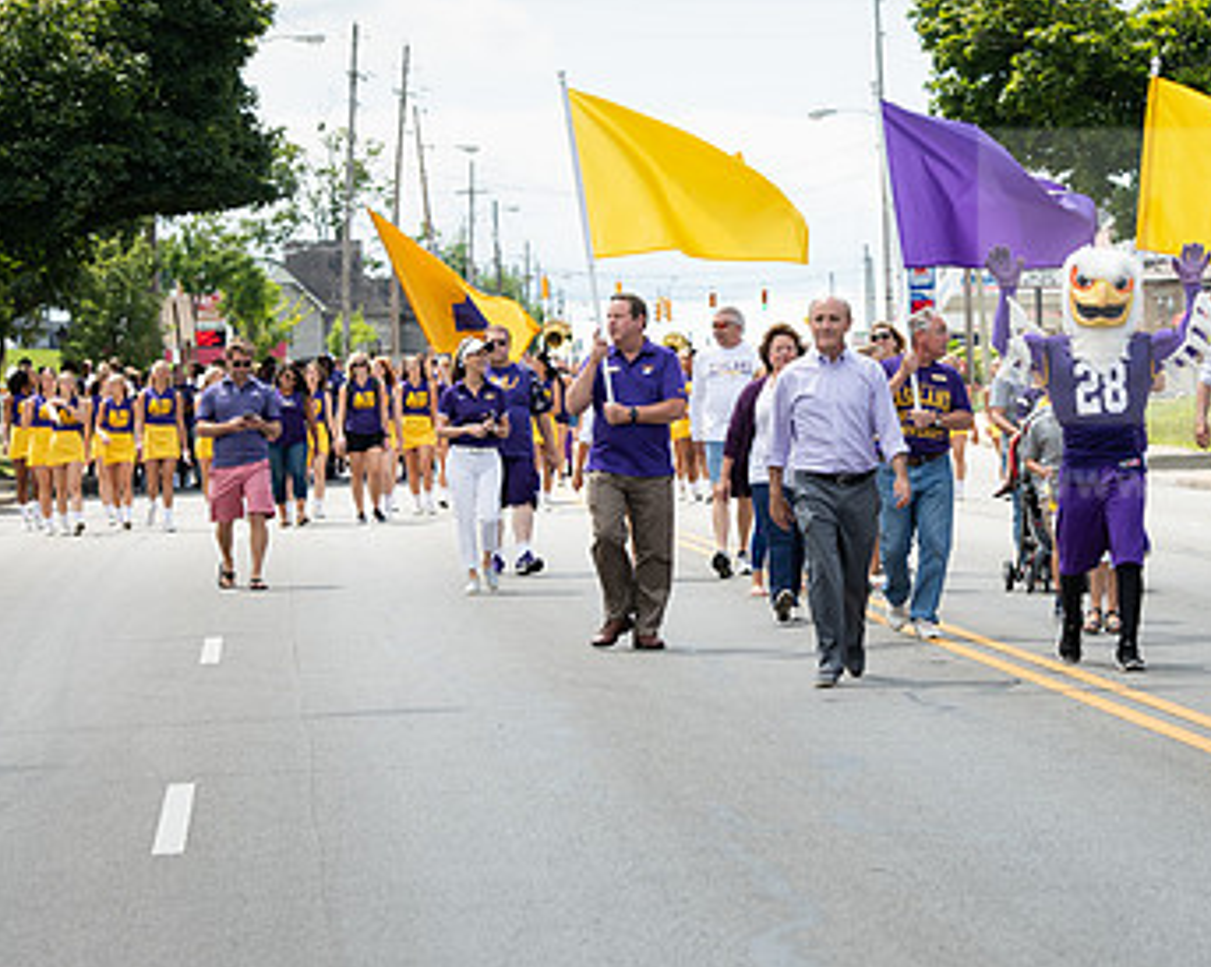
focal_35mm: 162
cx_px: 872
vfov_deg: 9.5
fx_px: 5803
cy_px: 556
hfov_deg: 11.9
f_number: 6.3
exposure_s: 1/640
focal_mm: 102
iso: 250
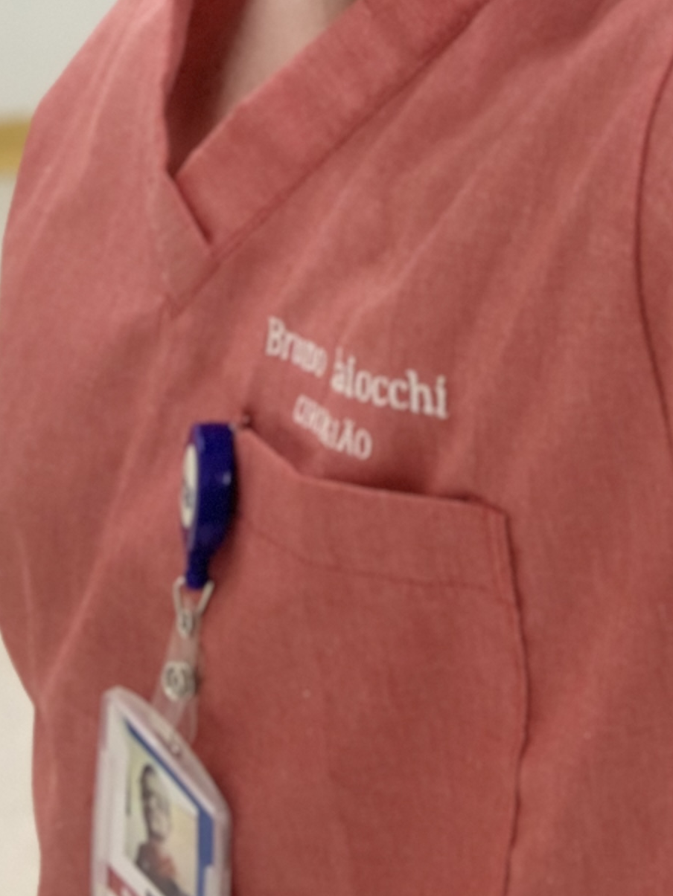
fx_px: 2125
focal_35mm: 82
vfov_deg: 21.7
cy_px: -245
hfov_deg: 17.8
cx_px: 548
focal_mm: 2.87
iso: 80
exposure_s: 1/60
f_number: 2.2
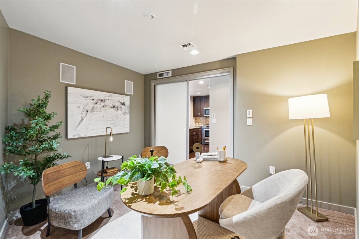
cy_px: 120
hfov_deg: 100.4
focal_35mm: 15
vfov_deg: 77.3
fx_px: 150
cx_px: 180
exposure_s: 1.3
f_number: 9
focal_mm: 10
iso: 200
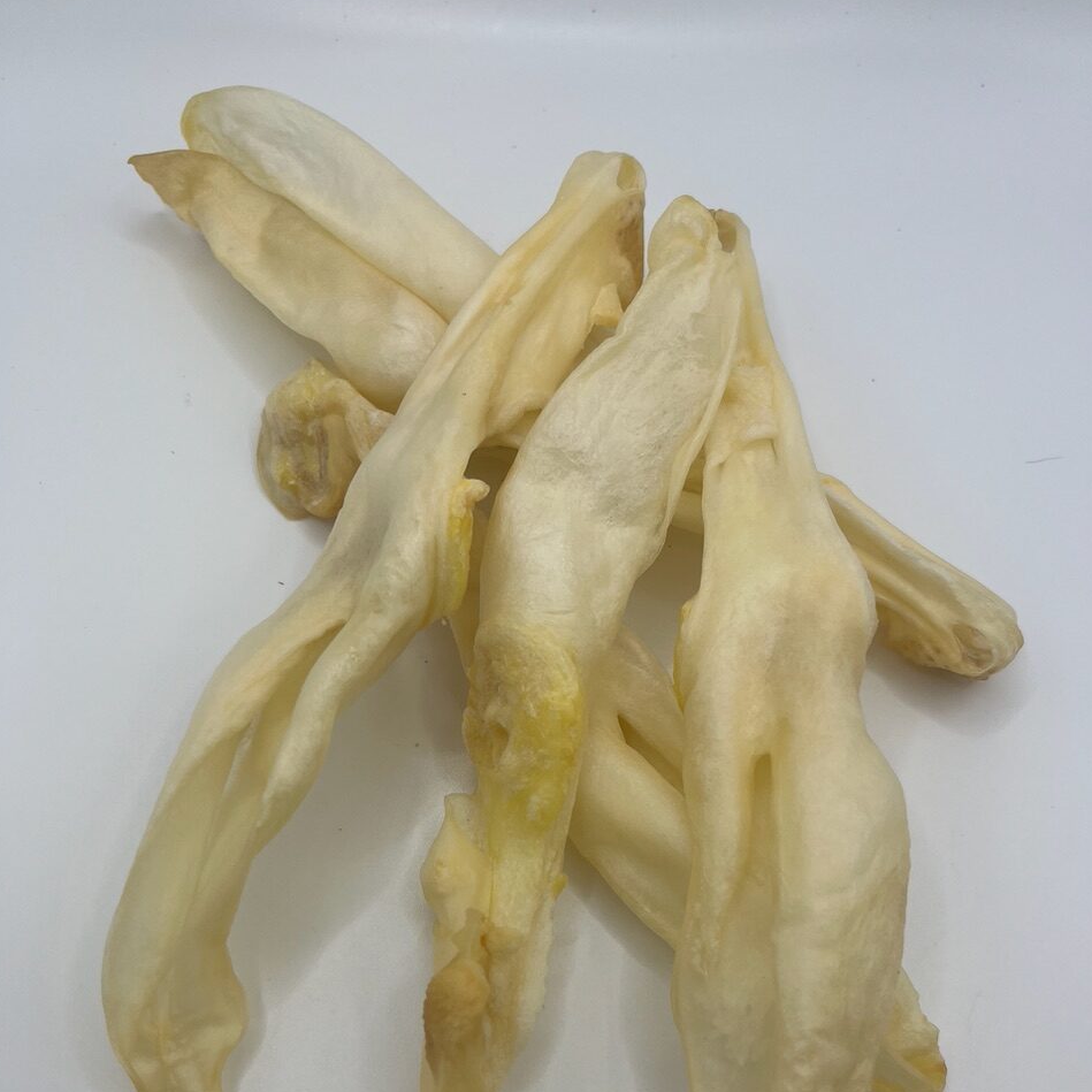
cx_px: 544
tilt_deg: -66.4
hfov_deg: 52.5
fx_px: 1106
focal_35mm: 31
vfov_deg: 51.7
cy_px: 710
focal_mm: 5.1
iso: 50
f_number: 1.6
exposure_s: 1/478
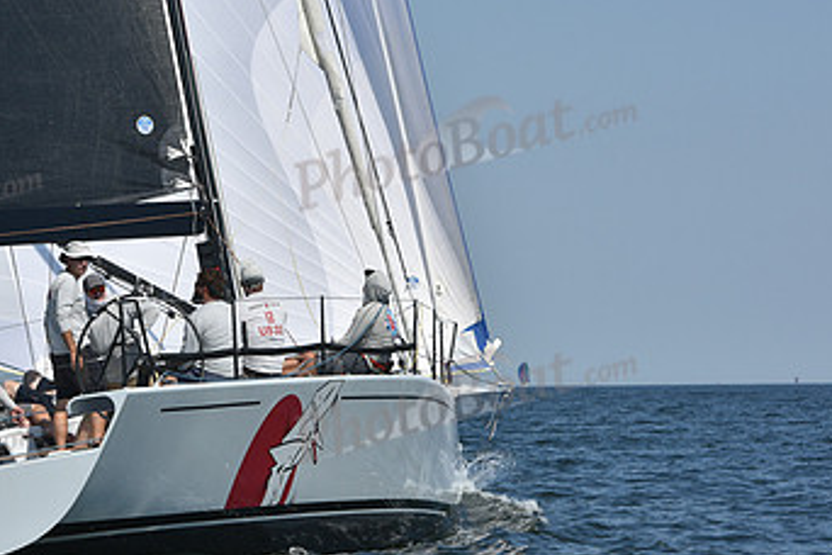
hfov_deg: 9.9
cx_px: 170
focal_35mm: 207
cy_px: 308
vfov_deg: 6.6
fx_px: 4784
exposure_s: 1/1250
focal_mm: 122
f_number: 9
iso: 250
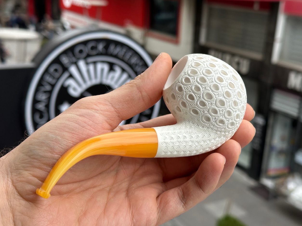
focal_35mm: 49
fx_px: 427
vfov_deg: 29.7
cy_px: 114
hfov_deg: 38.9
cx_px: 150
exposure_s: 1/980
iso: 64
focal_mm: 6.86
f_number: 1.78
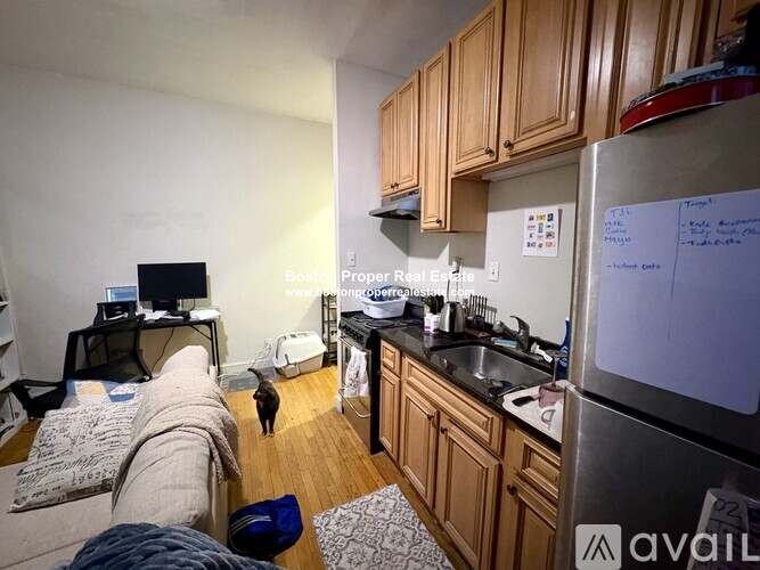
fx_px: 307
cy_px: 285
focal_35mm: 14
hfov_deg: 102.1
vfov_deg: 85.7
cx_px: 380
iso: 800
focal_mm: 2.22
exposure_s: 1/40
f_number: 2.2
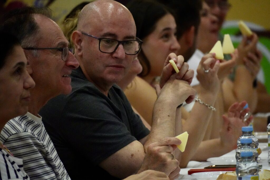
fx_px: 3938
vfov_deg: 2.6
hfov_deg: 3.9
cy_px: 90
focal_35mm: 525
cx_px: 135
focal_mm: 350
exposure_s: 1/160
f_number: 6.3
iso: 8000
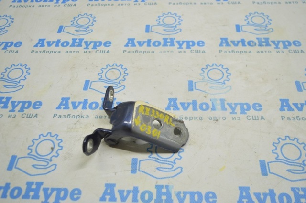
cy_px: 102
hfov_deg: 53.2
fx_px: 306
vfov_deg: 36.8
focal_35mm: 36
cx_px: 153
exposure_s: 1/50
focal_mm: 24
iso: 400
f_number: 4
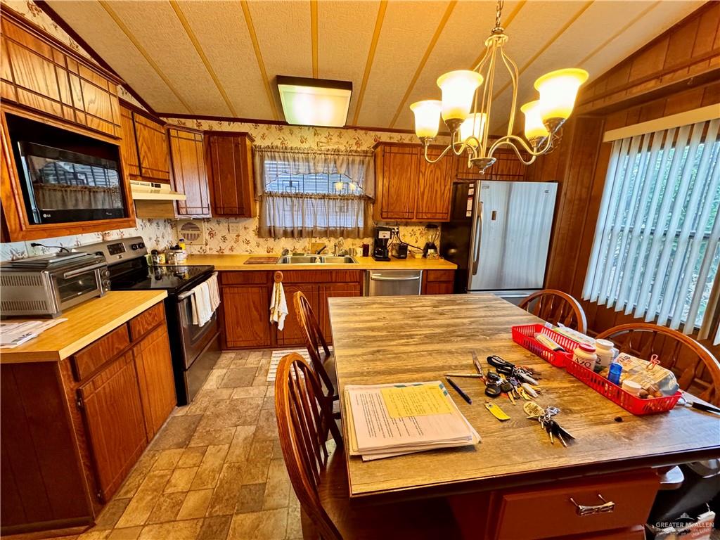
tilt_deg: -13.5
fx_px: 291
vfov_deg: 85.7
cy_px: 270
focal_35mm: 14
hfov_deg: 102.1
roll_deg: -1.8
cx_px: 360
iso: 320
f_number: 2.2
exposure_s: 1/60
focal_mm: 2.22
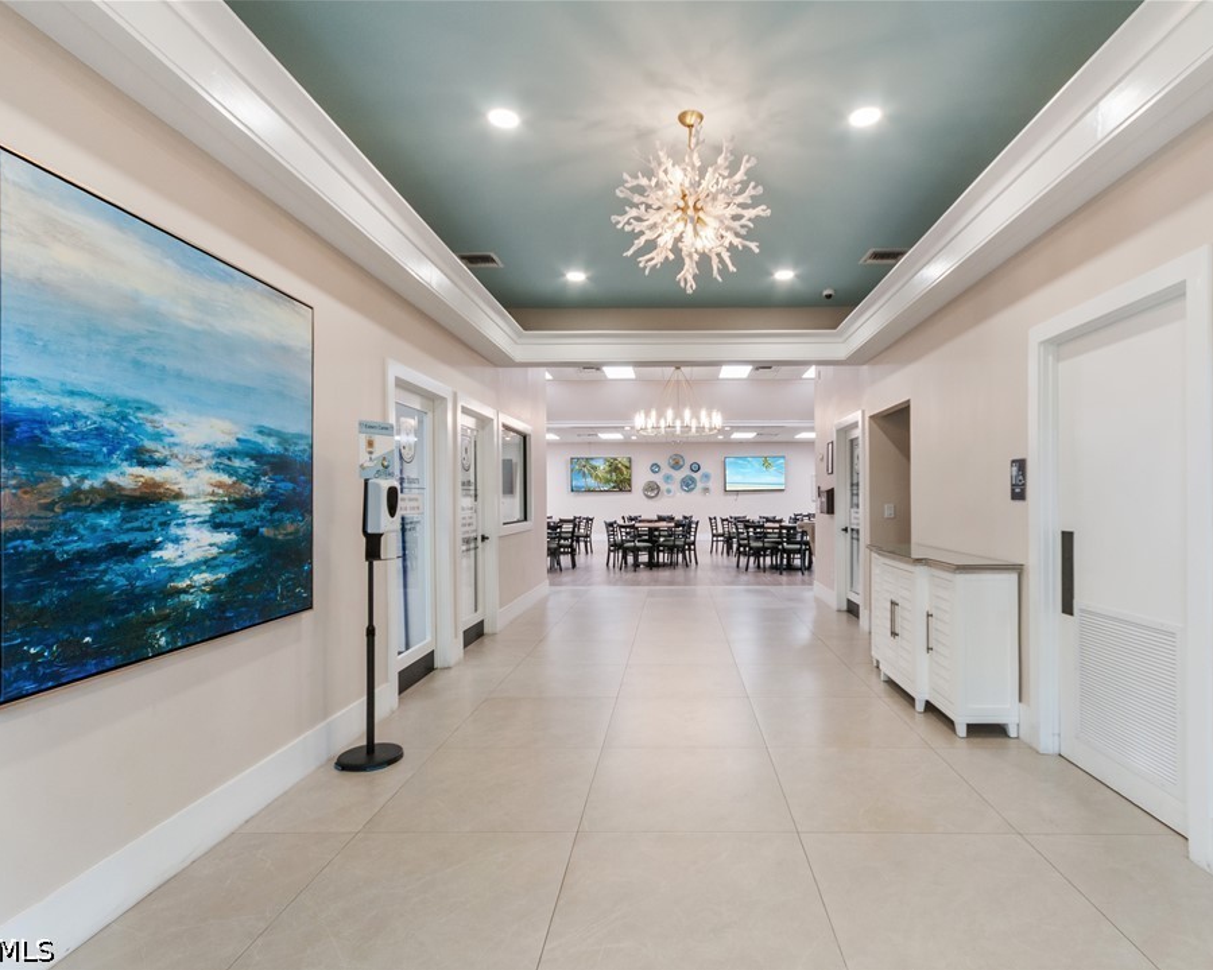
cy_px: 485
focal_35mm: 17
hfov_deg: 89.4
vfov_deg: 77.0
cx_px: 663
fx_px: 610
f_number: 8
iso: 200
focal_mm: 10
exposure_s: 1/6
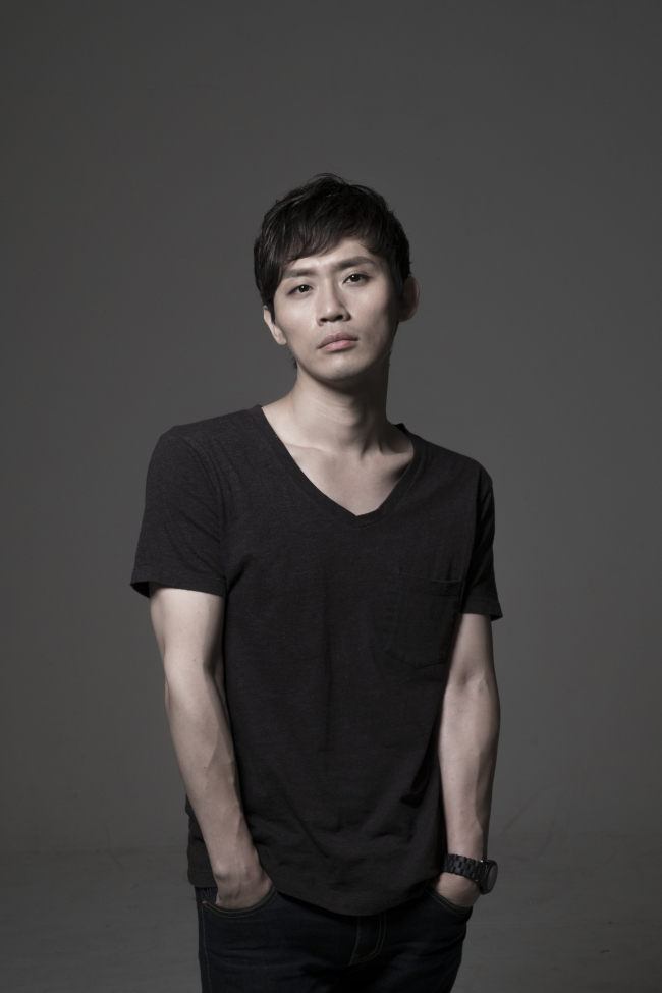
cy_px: 496
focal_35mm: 69
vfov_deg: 29.2
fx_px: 1903
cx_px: 331
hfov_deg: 19.7
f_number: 9
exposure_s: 1/125
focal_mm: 46.3
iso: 320
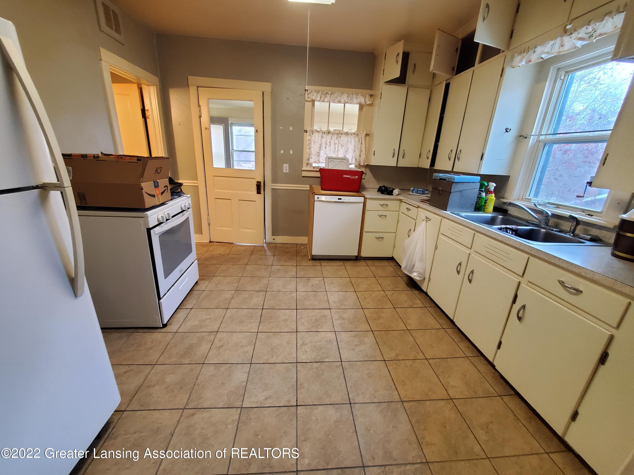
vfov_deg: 89.9
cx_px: 317
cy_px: 238
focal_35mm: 13
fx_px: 238
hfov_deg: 106.2
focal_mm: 1.8
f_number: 2.2
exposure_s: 1/30
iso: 500
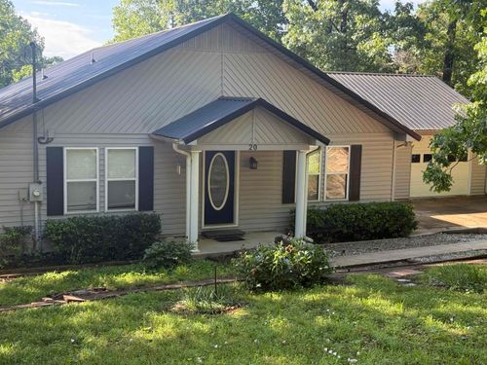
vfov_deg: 30.3
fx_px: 675
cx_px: 244
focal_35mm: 48
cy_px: 182
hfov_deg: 39.7
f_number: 1.78
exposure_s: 1/469
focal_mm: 6.76
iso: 100
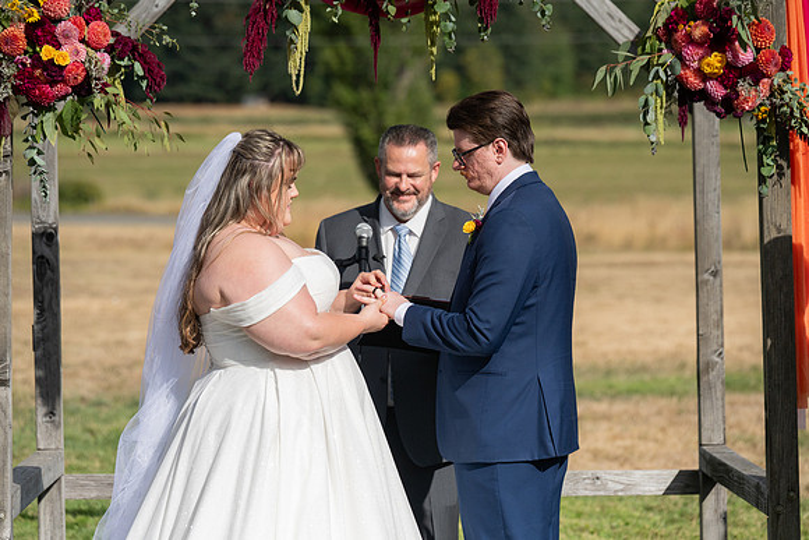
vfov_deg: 9.2
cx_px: 404
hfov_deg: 13.7
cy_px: 270
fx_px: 3371
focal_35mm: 150
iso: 400
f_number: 4.5
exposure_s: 1/8000
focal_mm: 150
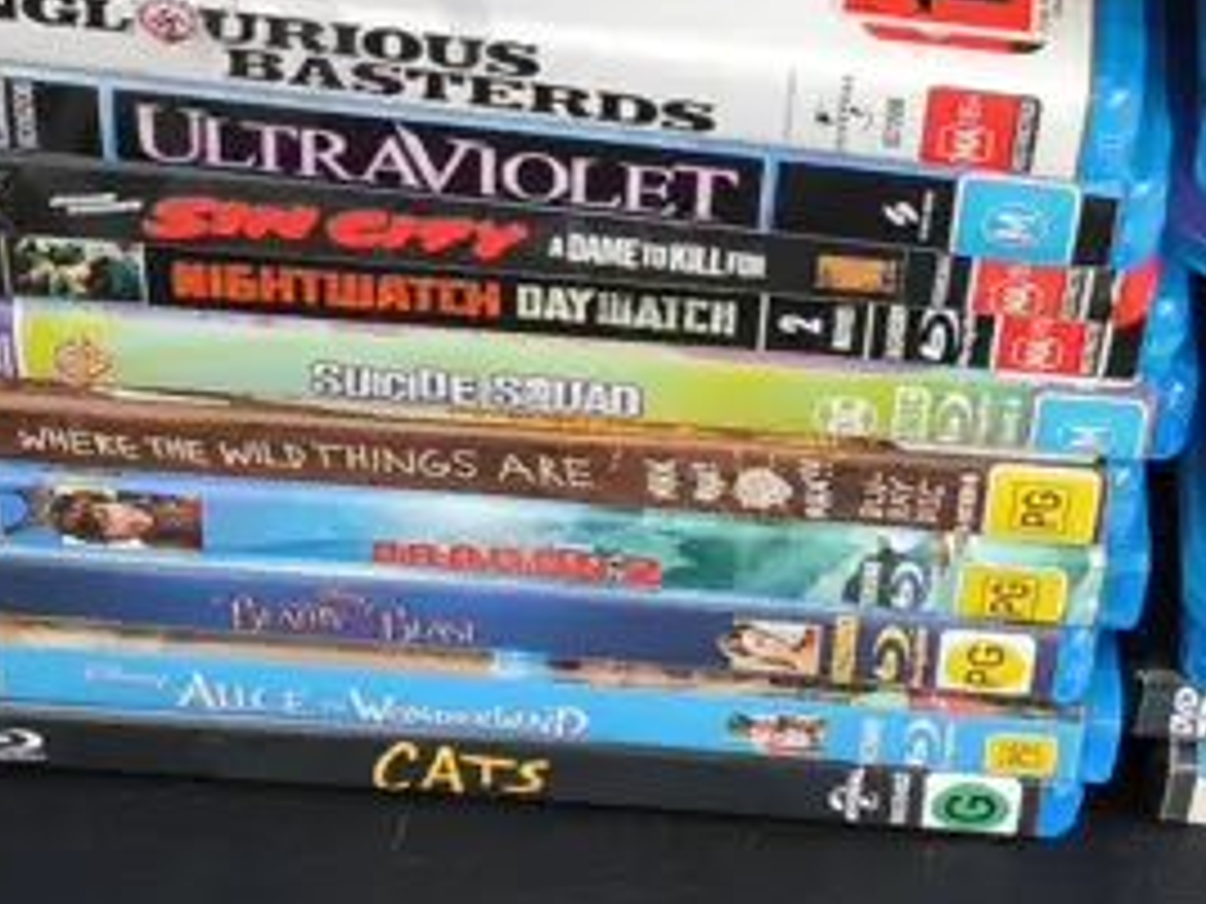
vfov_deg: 14.1
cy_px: -85
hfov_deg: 19.0
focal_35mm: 103
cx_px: 446
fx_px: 3588
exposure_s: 1/100
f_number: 2
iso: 125
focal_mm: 2.87
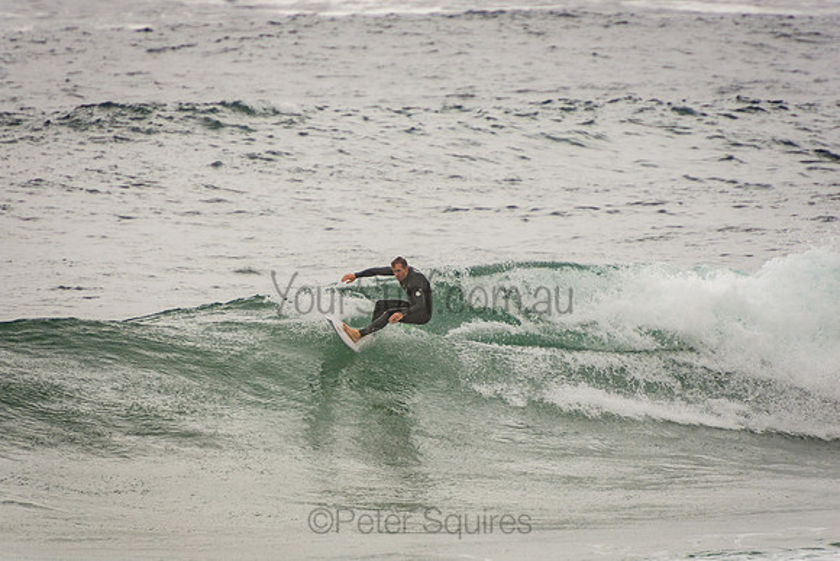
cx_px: 420
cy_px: 280
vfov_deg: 2.3
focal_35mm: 600
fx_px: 14003
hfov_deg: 3.4
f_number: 5.6
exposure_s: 1/1250
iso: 320
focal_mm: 400
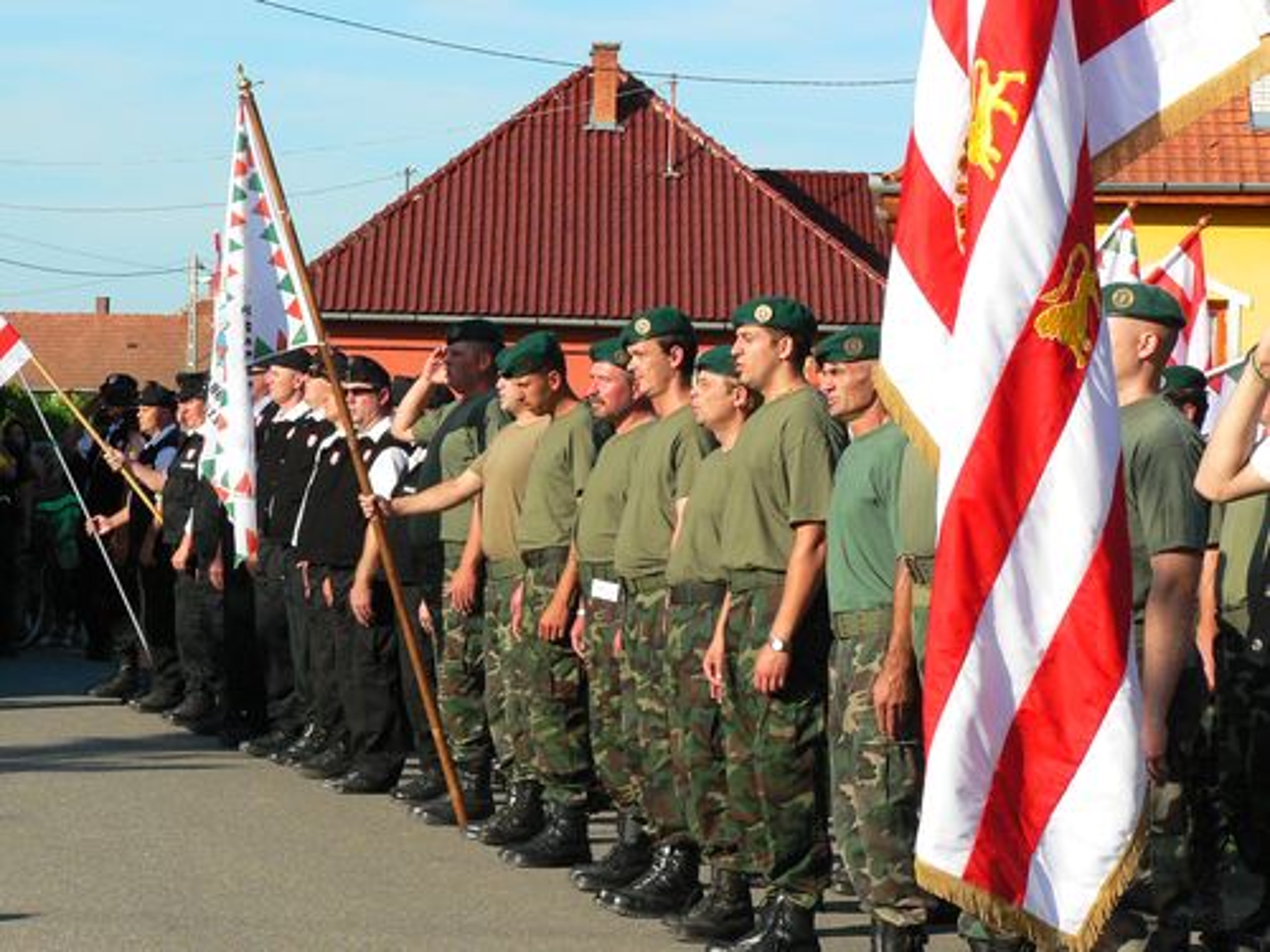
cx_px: 635
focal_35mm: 121
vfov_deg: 12.2
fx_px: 4439
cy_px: 476
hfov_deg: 16.3
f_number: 5.6
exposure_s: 1/800
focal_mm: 20.7
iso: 200
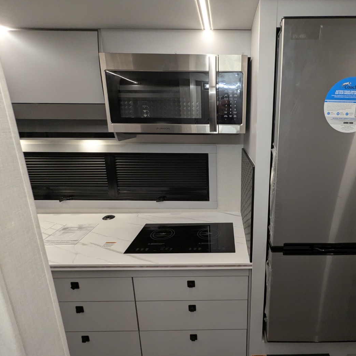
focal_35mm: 19
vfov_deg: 77.7
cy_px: 179
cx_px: 227
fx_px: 221
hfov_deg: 76.0
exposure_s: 1/125
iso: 241
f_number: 2.2
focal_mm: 2.35
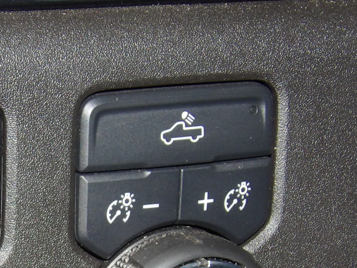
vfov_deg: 7.1
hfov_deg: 9.5
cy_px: 301
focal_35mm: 207
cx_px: 33
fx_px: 2134
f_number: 4.1
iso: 200
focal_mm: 13
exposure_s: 1/100
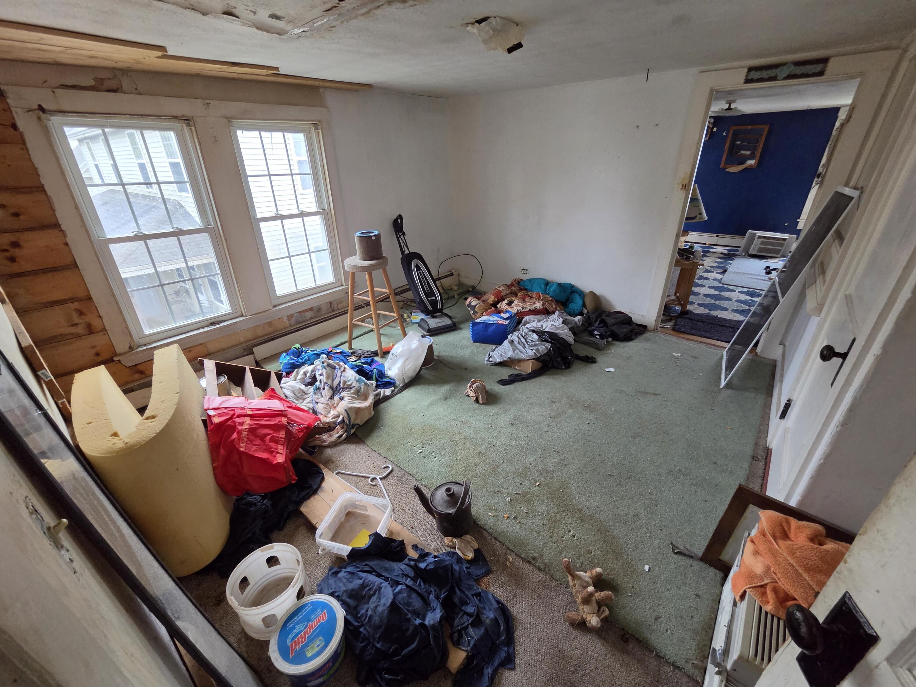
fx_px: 344
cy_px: 344
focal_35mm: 13
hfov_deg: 106.2
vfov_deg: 89.9
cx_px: 458
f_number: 2.2
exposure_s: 1/60
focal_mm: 2.2
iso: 400
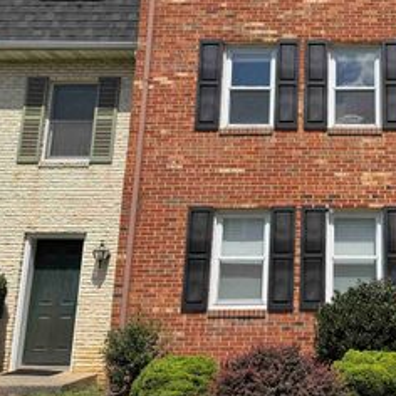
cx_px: 351
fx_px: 582
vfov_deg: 37.3
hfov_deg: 35.5
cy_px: 150
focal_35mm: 45
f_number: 1.78
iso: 80
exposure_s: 1/6410
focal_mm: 6.76
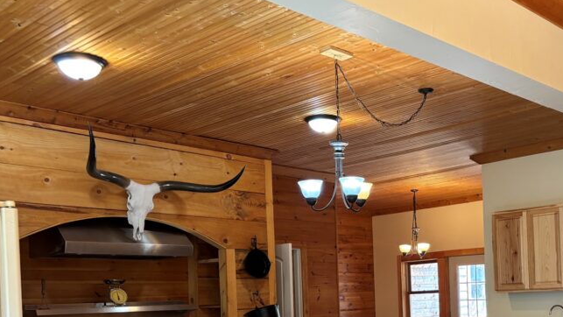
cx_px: 395
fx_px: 702
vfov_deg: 24.6
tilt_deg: +0.2
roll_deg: +2.1
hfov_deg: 42.8
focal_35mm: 47
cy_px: 291
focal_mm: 5.96
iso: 160
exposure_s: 1/60
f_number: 1.6
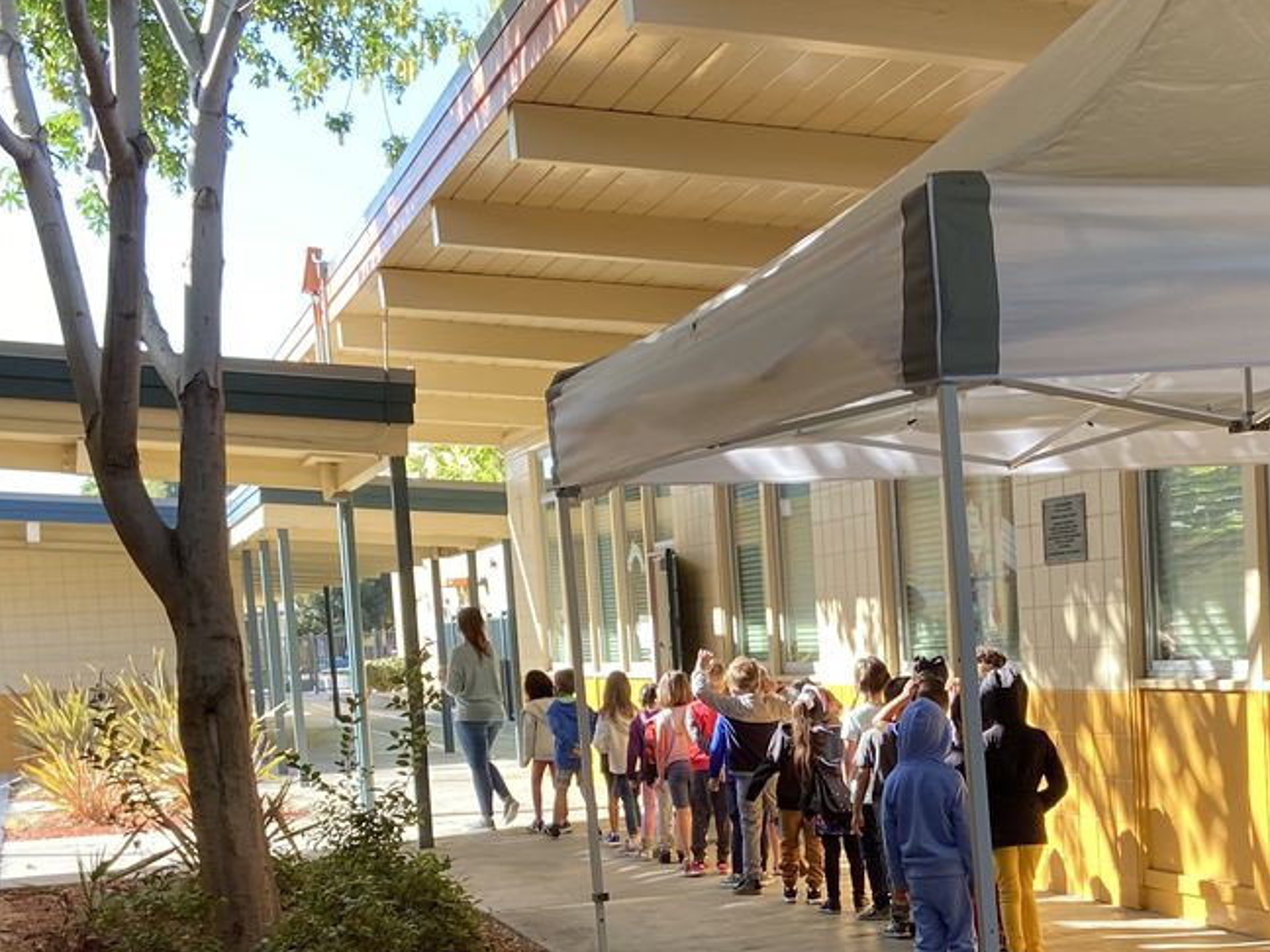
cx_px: 892
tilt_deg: -5.7
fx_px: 2238
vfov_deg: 23.5
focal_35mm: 61
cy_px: 831
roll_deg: +2.3
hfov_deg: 31.3
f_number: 1.8
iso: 32
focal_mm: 4.25
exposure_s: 1/203
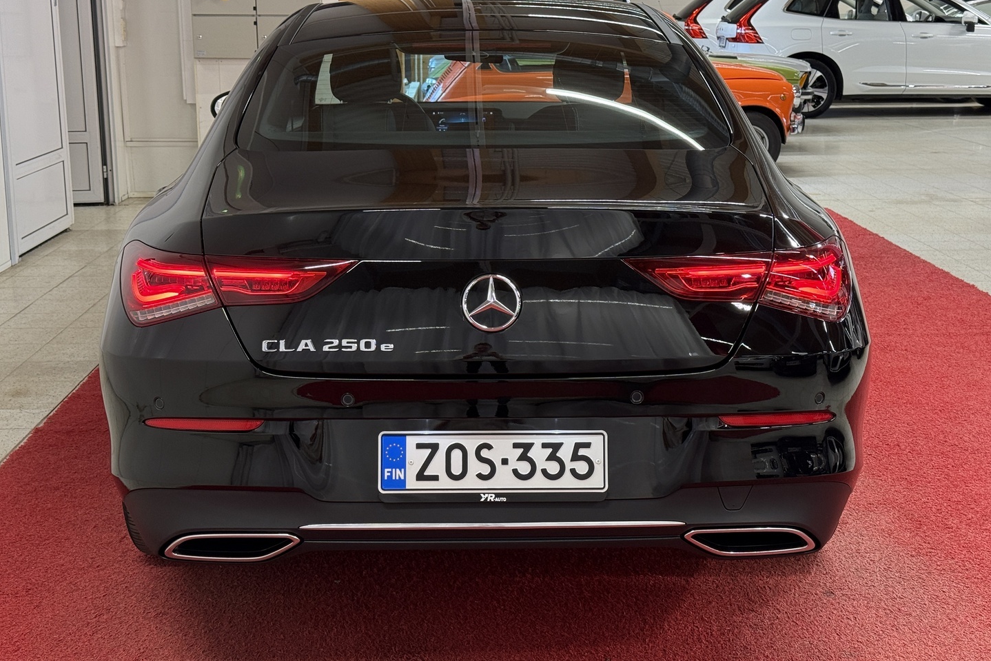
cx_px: 496
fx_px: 1376
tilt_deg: -11.4
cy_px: 290
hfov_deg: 39.6
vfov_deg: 27.0
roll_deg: +0.0
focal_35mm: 50
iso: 80
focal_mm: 6.76
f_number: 1.78
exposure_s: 1/60
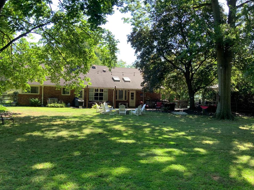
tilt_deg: +0.7
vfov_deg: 44.1
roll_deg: -1.0
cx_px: 117
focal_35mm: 32
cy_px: 100
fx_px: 235
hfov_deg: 56.7
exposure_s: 1/153
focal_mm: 3
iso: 16
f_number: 1.8
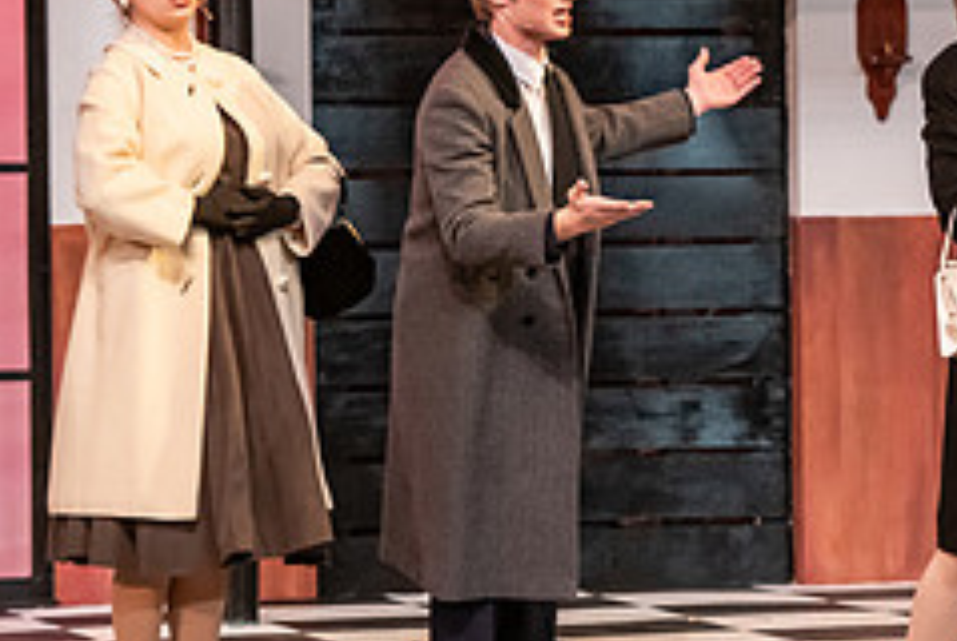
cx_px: 1017
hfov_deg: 6.9
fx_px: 7878
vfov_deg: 4.7
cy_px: 186
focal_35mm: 296
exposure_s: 1/200
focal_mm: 122
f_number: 3.5
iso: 3200
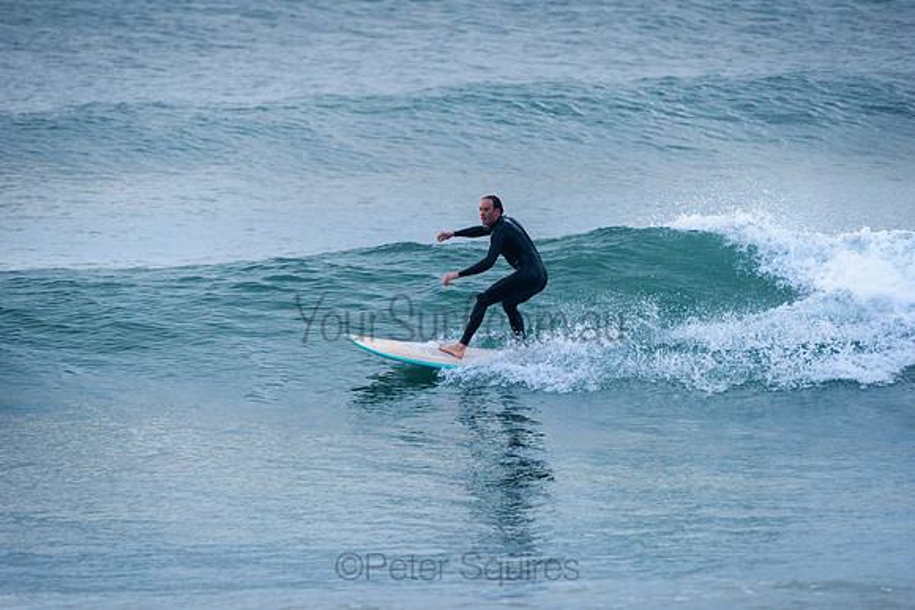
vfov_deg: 2.7
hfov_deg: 4.1
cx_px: 458
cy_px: 305
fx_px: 12782
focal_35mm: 503
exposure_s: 1/1000
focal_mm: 500
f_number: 5.6
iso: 400
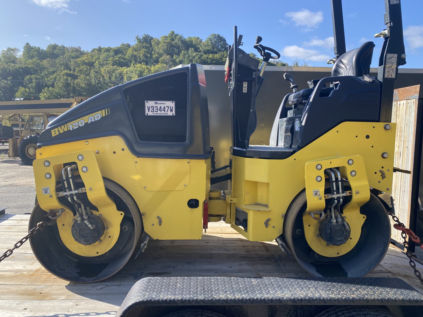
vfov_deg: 53.1
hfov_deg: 67.3
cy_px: 158
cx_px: 212
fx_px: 318
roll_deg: +1.0
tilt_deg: -11.8
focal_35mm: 26
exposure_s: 1/1053
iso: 32
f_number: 1.8
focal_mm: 4.25
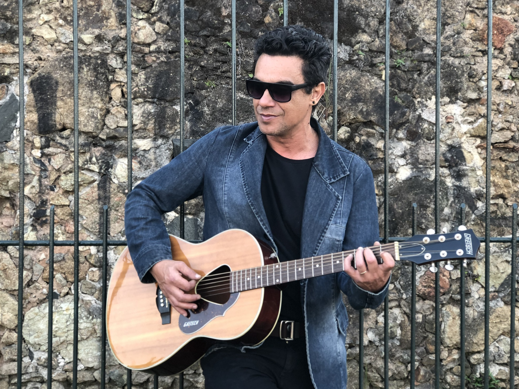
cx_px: 256
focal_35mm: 59
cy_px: 196
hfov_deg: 32.7
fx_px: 885
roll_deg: +0.1
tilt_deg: -0.3
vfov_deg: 24.8
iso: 32
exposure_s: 1/30
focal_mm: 6.6
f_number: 2.8
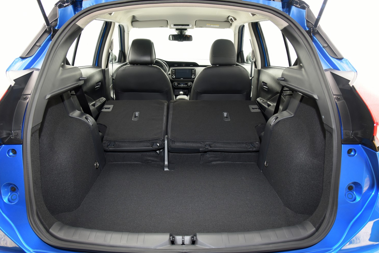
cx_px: 183
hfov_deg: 69.4
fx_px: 274
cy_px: 129
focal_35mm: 26
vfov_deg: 49.6
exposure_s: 1/80
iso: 400
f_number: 5.6
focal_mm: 24
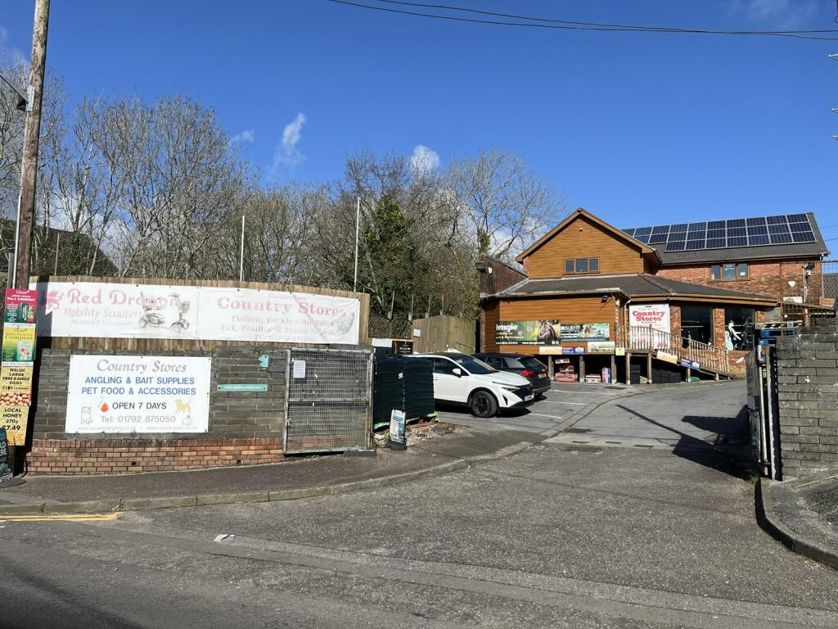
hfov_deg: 67.3
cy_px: 314
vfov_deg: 53.1
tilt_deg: +6.1
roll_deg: -0.7
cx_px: 419
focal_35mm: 26
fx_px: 629
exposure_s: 1/4484
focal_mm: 5.1
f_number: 1.6
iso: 50
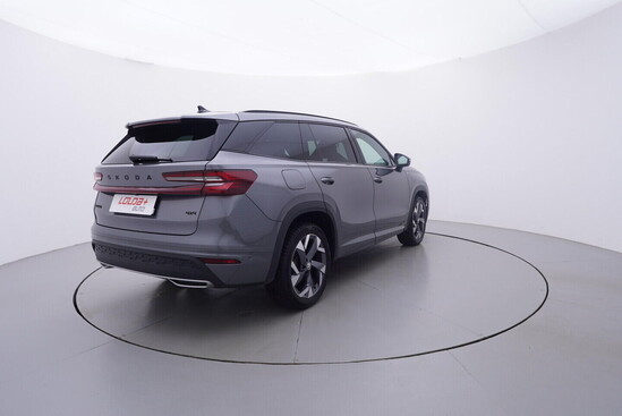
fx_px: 389
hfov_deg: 77.3
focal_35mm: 22
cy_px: 208
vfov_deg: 56.2
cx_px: 311
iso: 200
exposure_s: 1/80
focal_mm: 15
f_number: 5
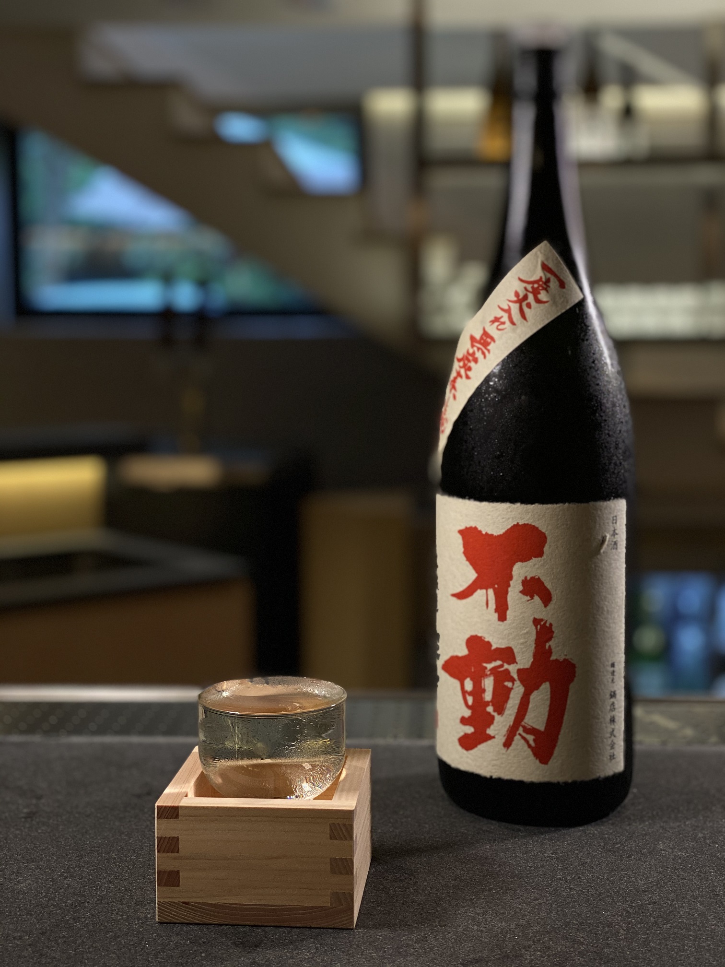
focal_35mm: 52
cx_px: 362
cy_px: 484
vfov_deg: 36.8
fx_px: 1452
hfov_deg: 28.0
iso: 100
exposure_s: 1/120
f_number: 2
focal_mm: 6
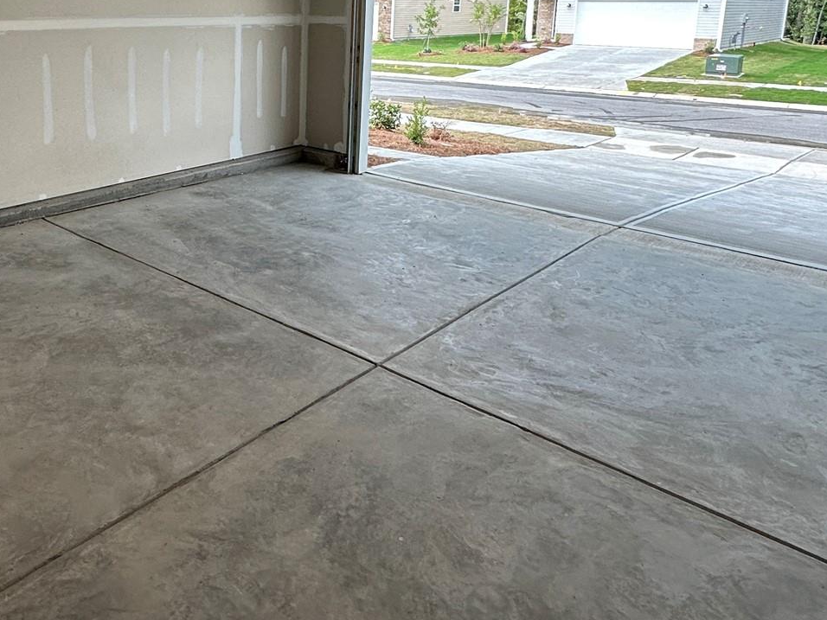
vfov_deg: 44.6
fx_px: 717
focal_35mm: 30
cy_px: 129
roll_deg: -1.6
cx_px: 215
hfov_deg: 57.2
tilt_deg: -9.3
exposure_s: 1/120
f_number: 2.2
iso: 100
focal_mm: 2.22
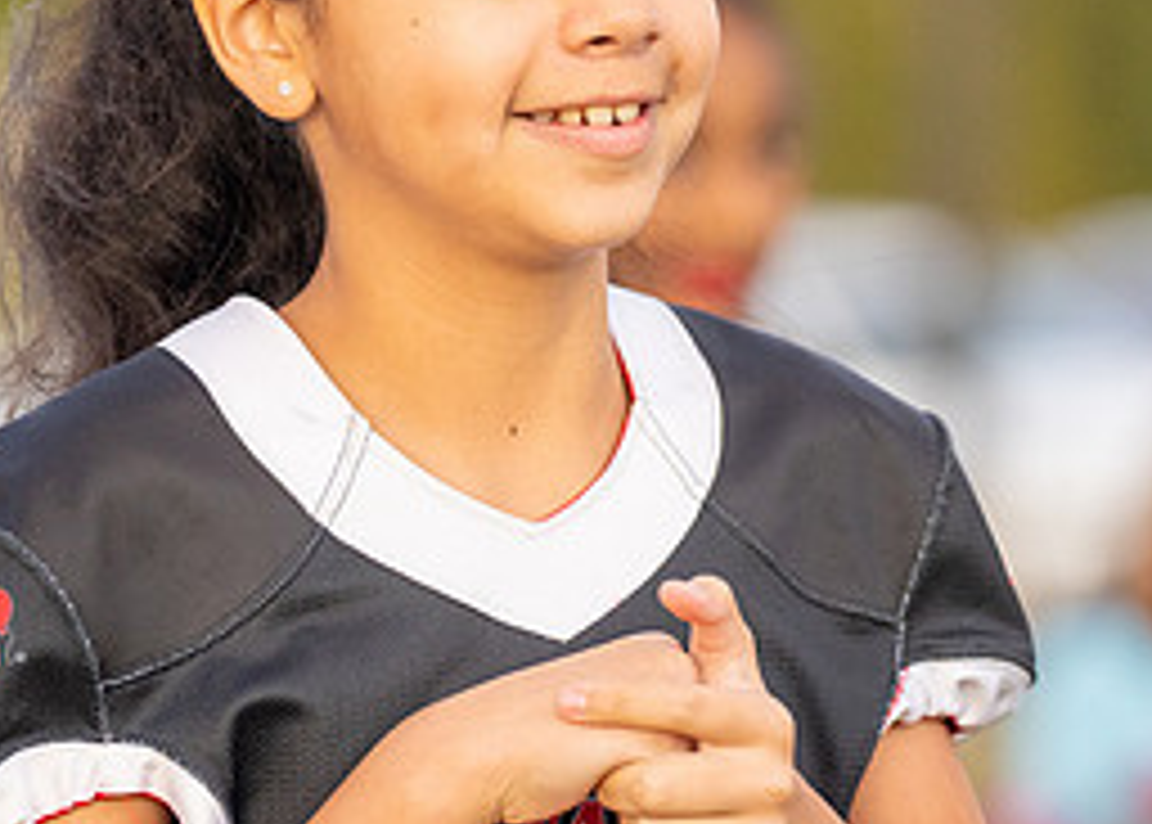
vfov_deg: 3.8
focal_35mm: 383
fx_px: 12534
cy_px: 436
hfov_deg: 5.3
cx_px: 499
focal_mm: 145
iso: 1000
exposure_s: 1/1600
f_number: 2.8
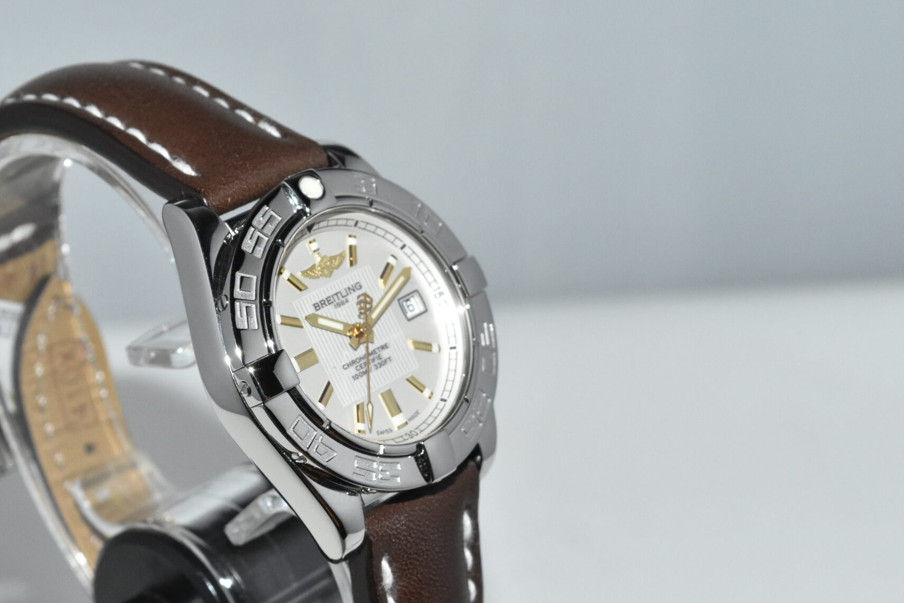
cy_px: 376
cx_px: 271
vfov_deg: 12.7
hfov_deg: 18.8
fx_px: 2712
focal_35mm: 108
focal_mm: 48
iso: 2200
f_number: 11
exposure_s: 1/80
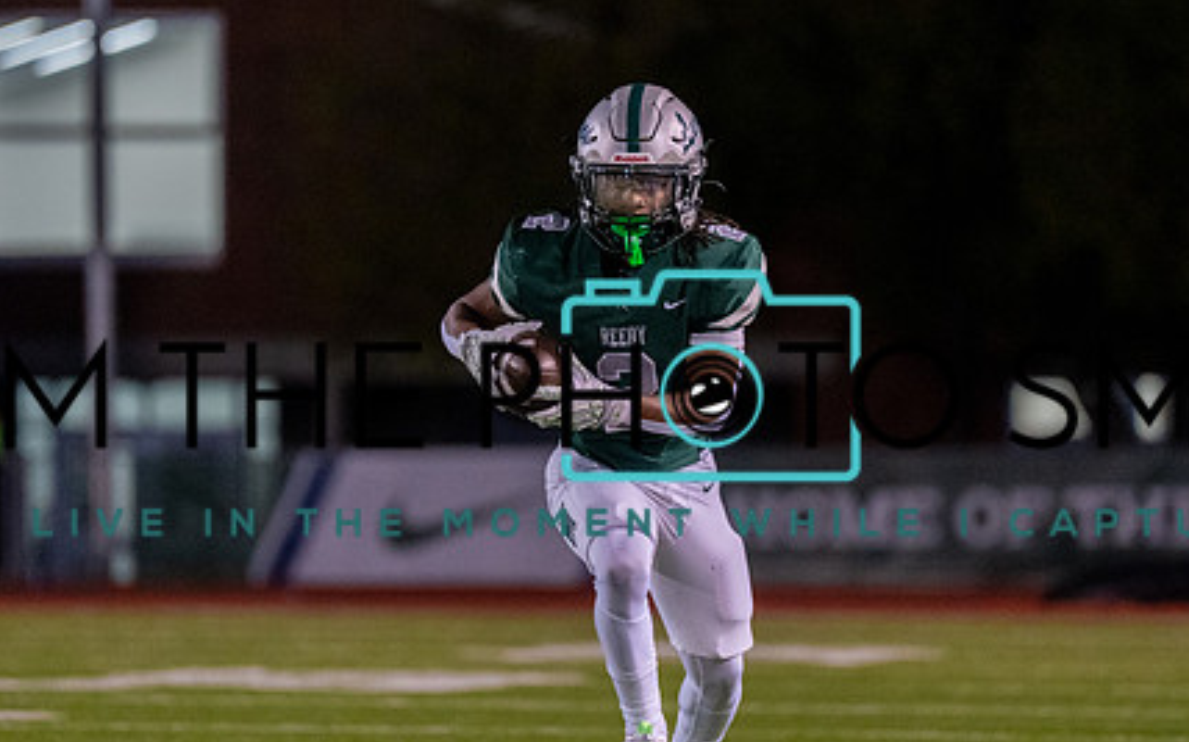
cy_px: 373
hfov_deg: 5.1
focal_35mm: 411
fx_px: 13311
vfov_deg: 3.2
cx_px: 587
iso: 3200
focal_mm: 200
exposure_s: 1/1000
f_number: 2.8
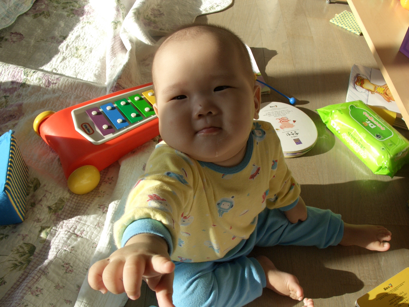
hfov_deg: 55.4
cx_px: 204
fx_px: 390
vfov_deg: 42.9
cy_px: 154
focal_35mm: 33
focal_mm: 7.1
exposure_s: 1/250
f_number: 4
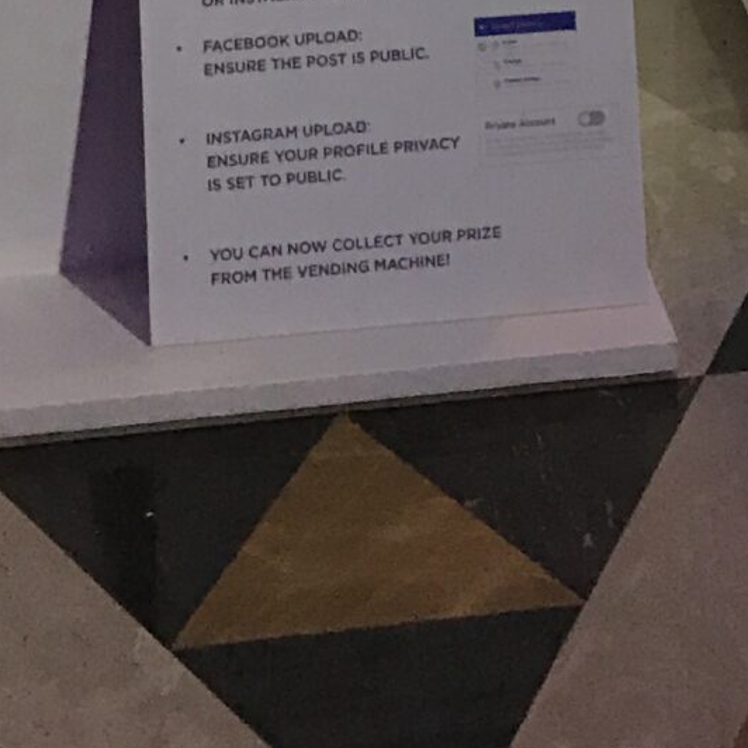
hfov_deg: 14.6
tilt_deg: -5.0
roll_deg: +1.4
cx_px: 441
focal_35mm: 119
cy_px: -1021
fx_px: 2909
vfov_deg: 12.0
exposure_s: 1/31
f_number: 1.8
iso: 32
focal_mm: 3.99
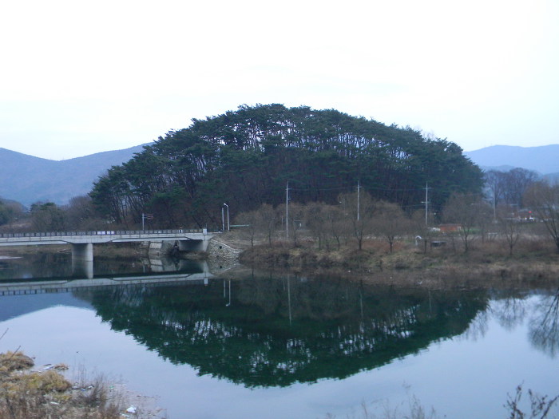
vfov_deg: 39.7
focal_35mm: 36
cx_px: 280
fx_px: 581
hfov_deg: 51.4
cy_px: 210
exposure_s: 1/7.9
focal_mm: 6.4
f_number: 3.7
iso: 287
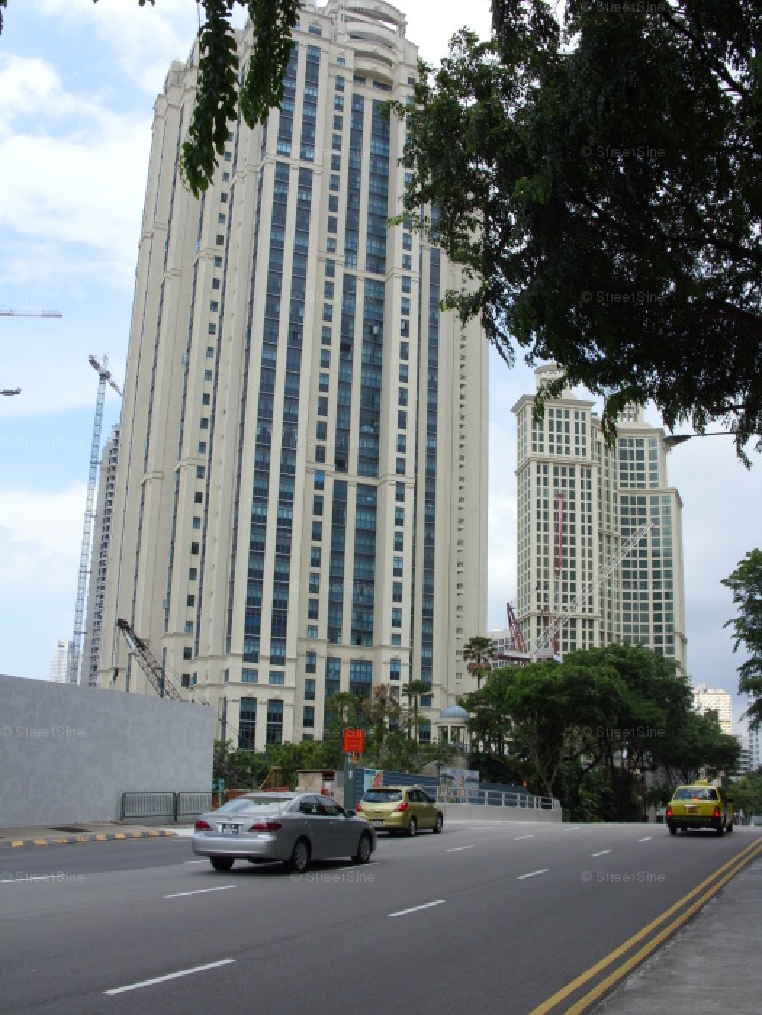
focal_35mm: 38
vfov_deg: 49.0
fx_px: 1115
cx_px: 381
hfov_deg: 37.7
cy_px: 508
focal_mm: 6.3
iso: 50
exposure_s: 1/296
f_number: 4.9
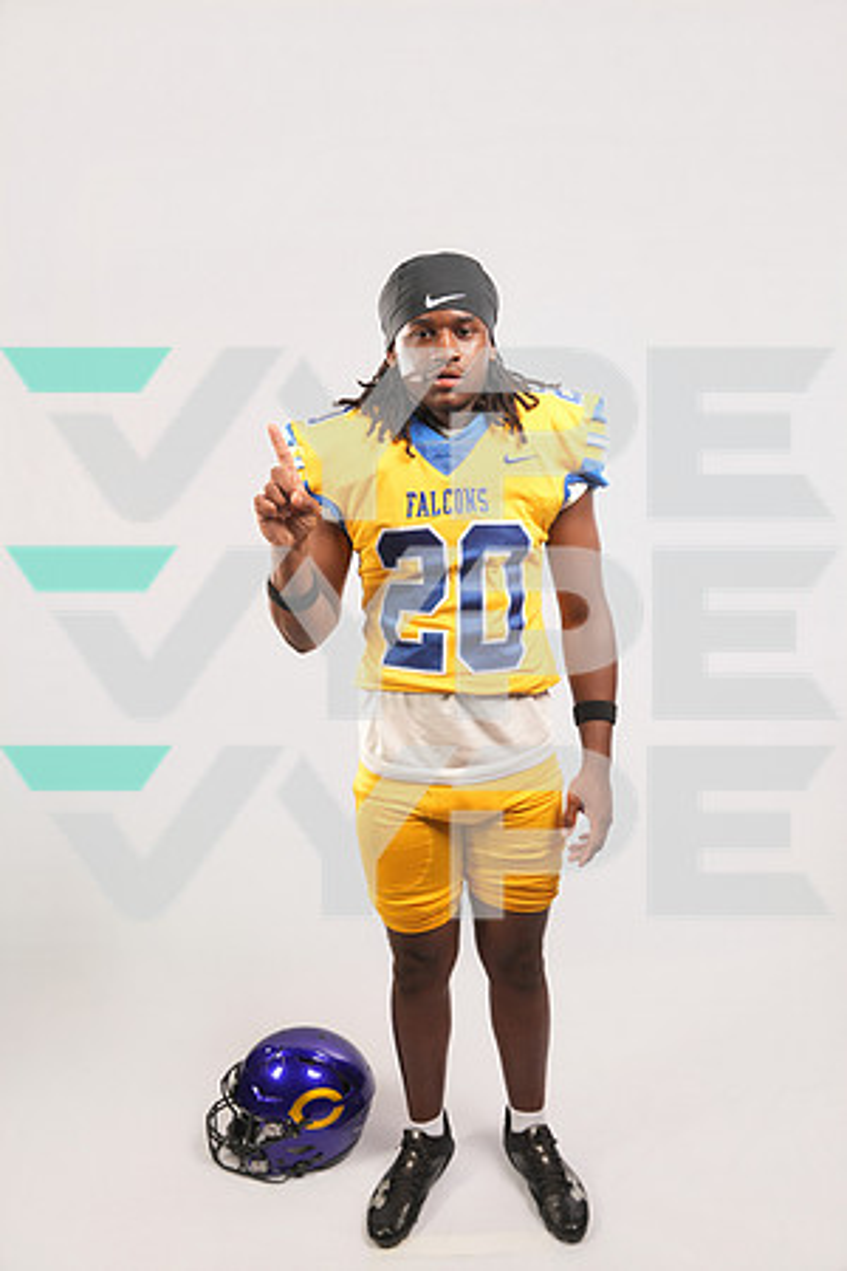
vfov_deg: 73.7
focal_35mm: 24
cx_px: 424
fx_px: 847
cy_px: 636
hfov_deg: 53.1
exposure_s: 1/100
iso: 200
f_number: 5.6
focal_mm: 24
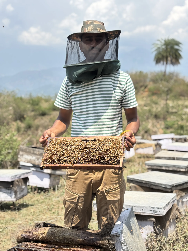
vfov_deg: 36.8
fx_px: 377
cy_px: 126
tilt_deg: -2.6
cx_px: 94
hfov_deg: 28.0
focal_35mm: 52
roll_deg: -2.1
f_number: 1.6
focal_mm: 5.96
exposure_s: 1/1399
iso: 32
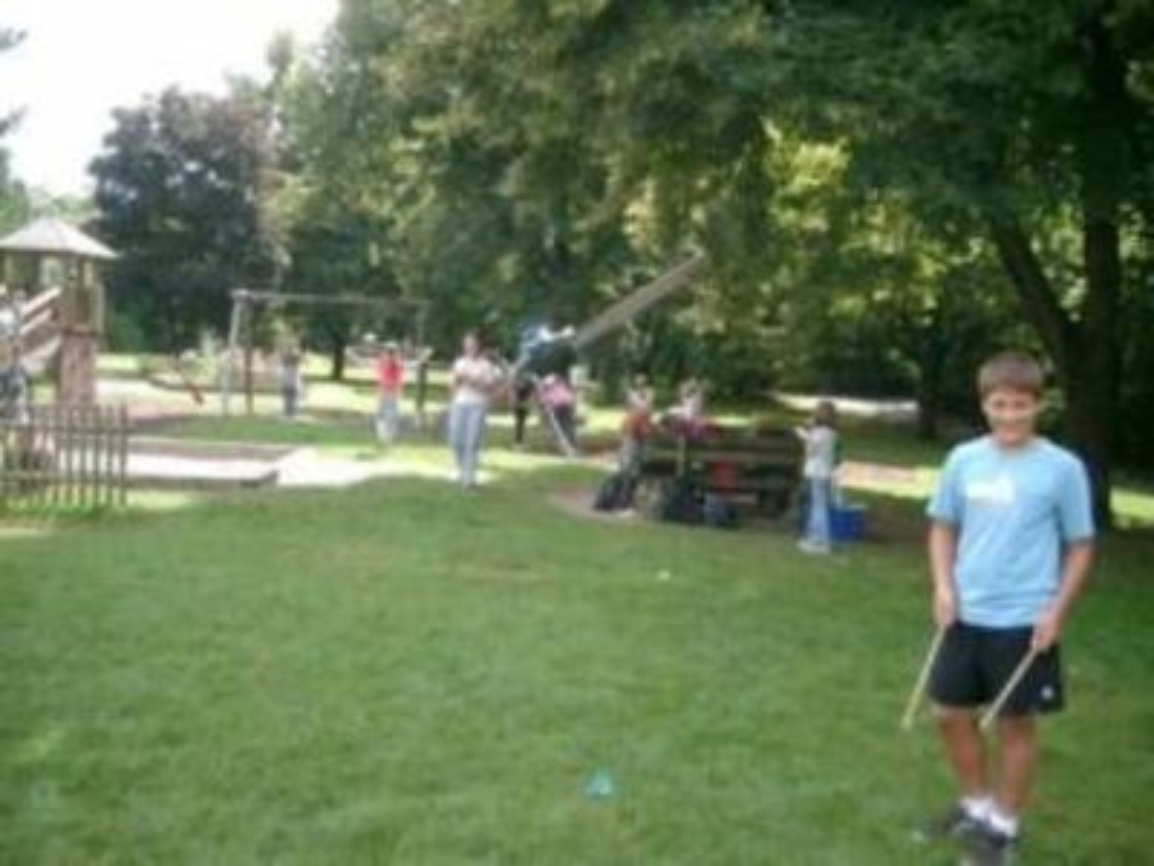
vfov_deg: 38.7
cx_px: 577
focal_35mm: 37
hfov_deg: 50.1
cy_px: 433
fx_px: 1233
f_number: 2.6
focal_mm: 7.6
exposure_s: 1/500
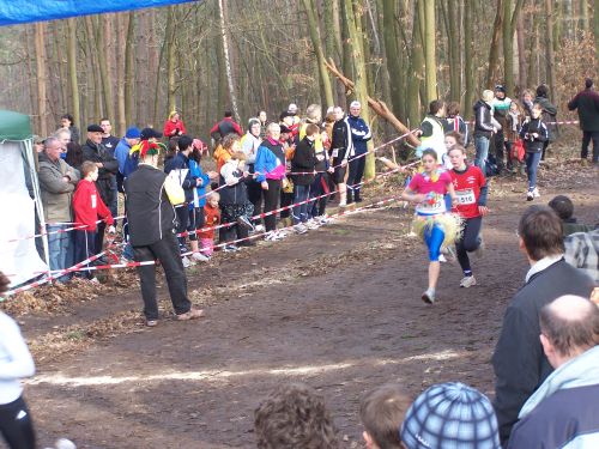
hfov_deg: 20.9
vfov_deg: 15.7
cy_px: 224
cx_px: 300
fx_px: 1627
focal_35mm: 94
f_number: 3.2
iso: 140
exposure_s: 1/100
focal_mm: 15.6
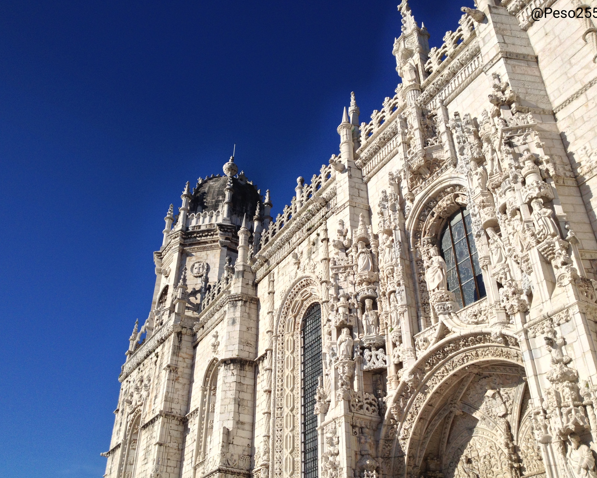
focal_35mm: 37
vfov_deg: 40.1
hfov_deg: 49.1
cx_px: 285
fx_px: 654
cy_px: 240
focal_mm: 4.28
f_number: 2.4
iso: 50
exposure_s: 1/3690
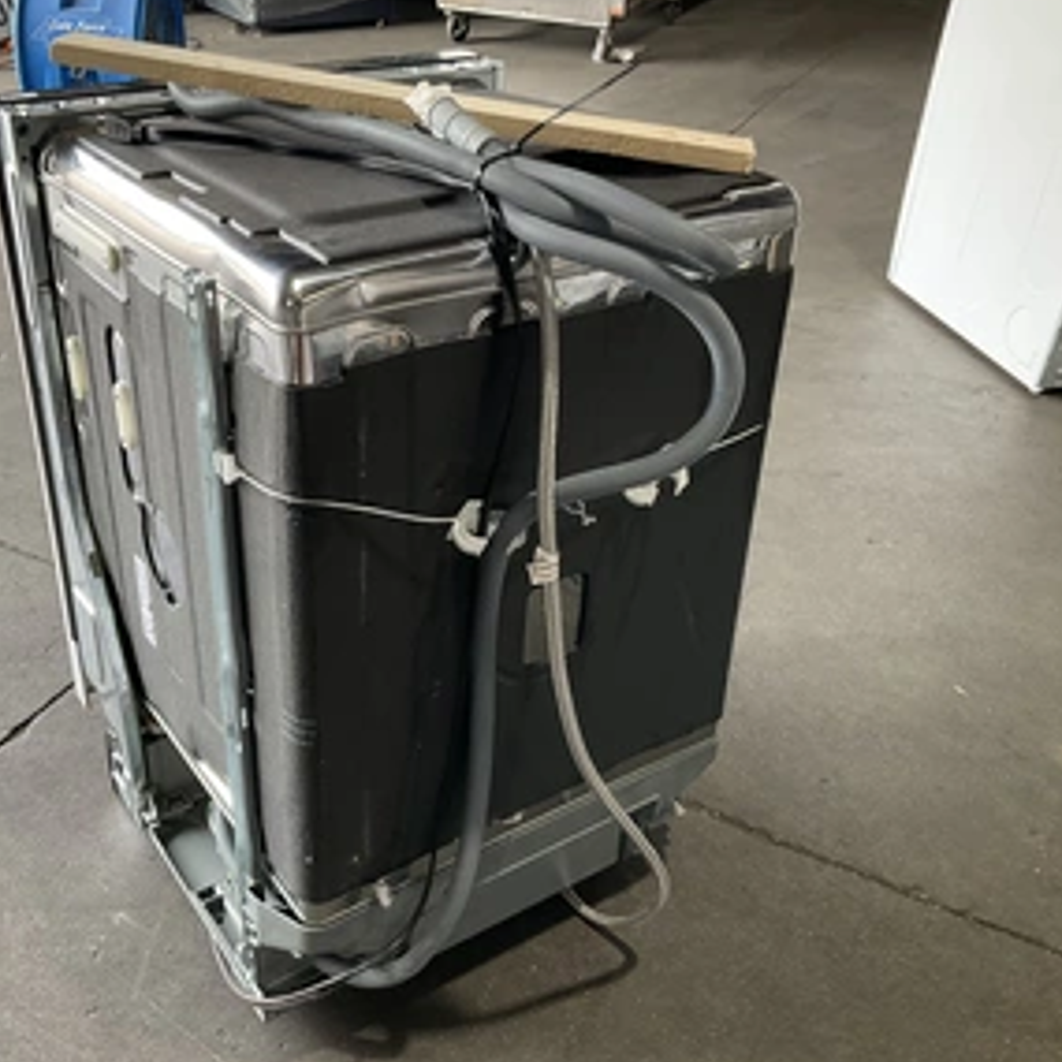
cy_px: 529
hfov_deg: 45.8
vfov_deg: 46.0
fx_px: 1250
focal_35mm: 36
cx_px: 436
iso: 64
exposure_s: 1/122
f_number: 1.8
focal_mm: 3
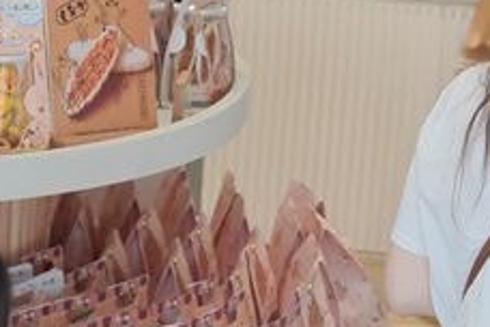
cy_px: -183
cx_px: -393
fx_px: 2150
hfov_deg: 12.0
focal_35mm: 158
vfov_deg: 8.5
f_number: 4
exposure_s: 1/160
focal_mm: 30
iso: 1250
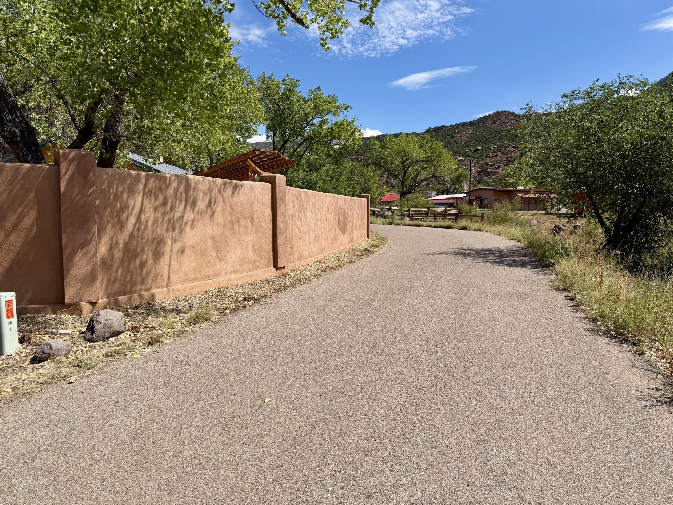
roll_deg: -0.4
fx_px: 467
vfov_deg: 56.8
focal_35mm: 24
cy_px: 252
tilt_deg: -3.0
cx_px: 336
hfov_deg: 71.6
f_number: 1.78
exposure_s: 1/4673
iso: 80
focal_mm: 6.76
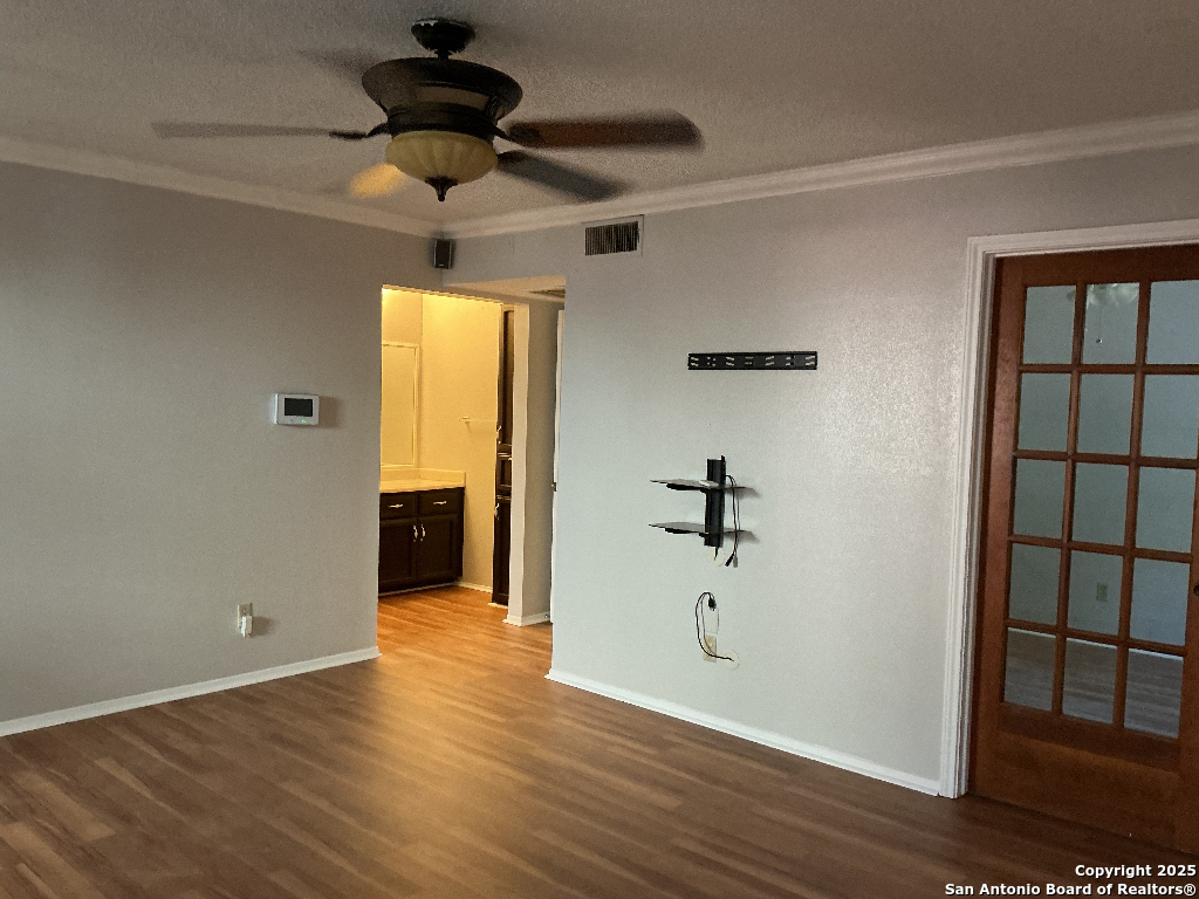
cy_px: 450
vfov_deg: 48.2
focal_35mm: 29
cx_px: 600
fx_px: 1004
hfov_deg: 61.7
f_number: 1.8
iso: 200
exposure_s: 1/40
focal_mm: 3
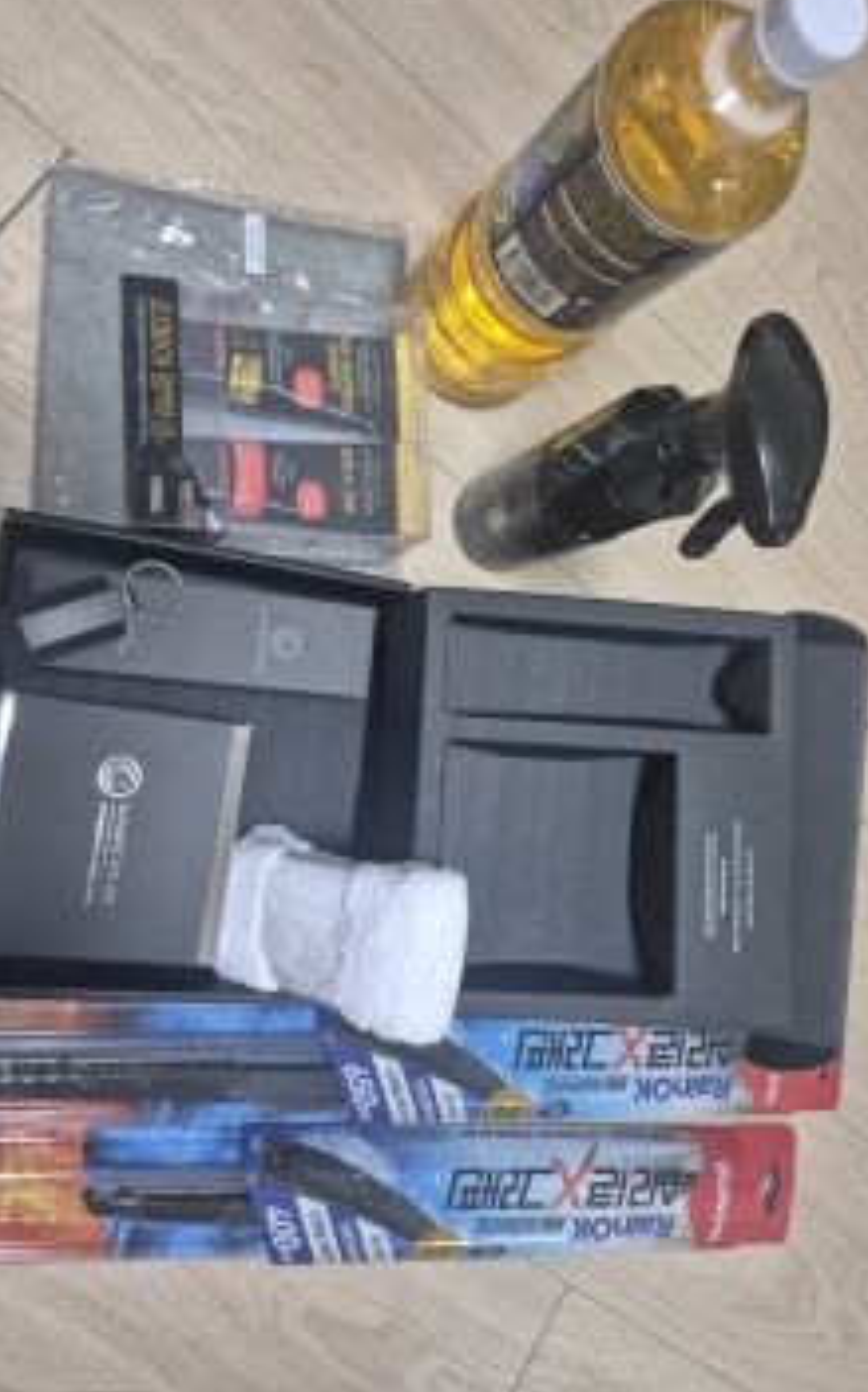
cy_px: 682
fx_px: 947
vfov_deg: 72.6
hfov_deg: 49.2
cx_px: 400
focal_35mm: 25
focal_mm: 5.4
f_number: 1.8
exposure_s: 1/120
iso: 800
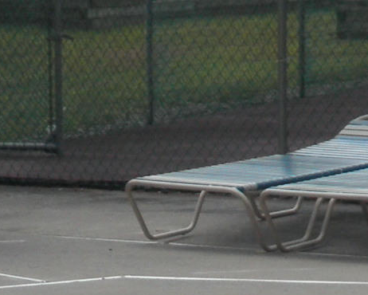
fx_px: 2179
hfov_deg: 9.6
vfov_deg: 7.6
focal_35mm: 200
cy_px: 459
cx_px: 245
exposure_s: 1/500
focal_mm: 6.5
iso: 64
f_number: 3.1
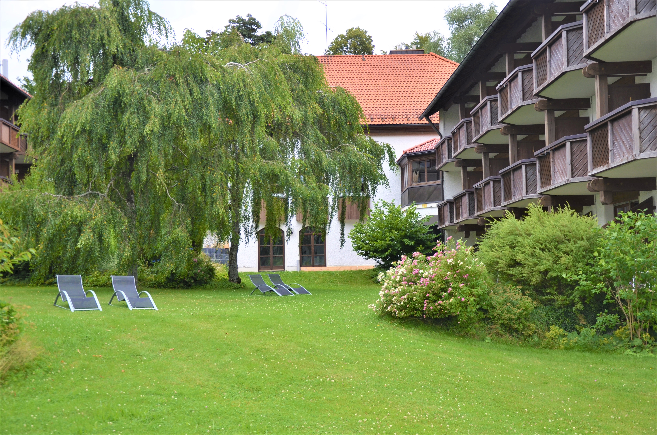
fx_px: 874
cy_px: 218
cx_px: 328
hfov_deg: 41.2
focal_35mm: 48
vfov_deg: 28.0
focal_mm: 32
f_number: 4.2
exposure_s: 1/250
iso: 160
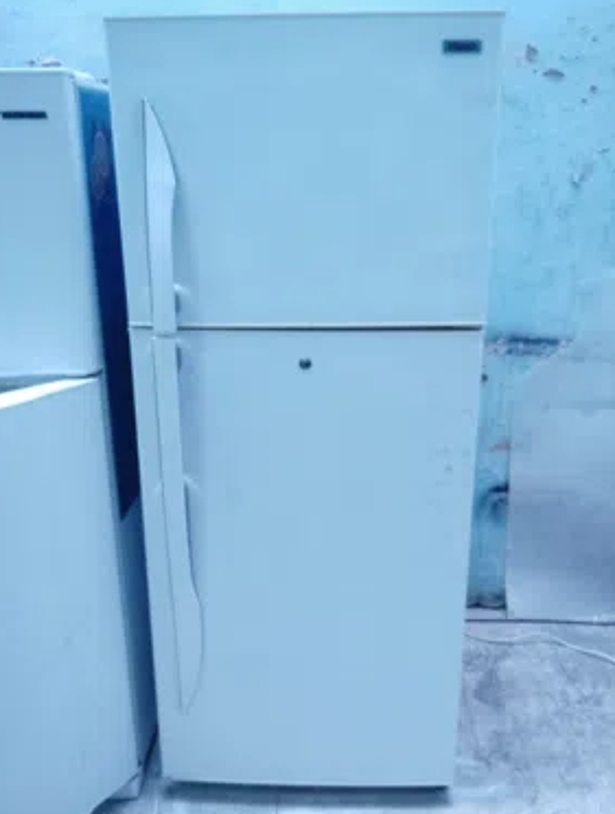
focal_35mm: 31
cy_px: 389
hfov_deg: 45.6
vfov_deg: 58.2
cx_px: 317
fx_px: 731
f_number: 1.8
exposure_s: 1/33.3
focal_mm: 4.25
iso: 606
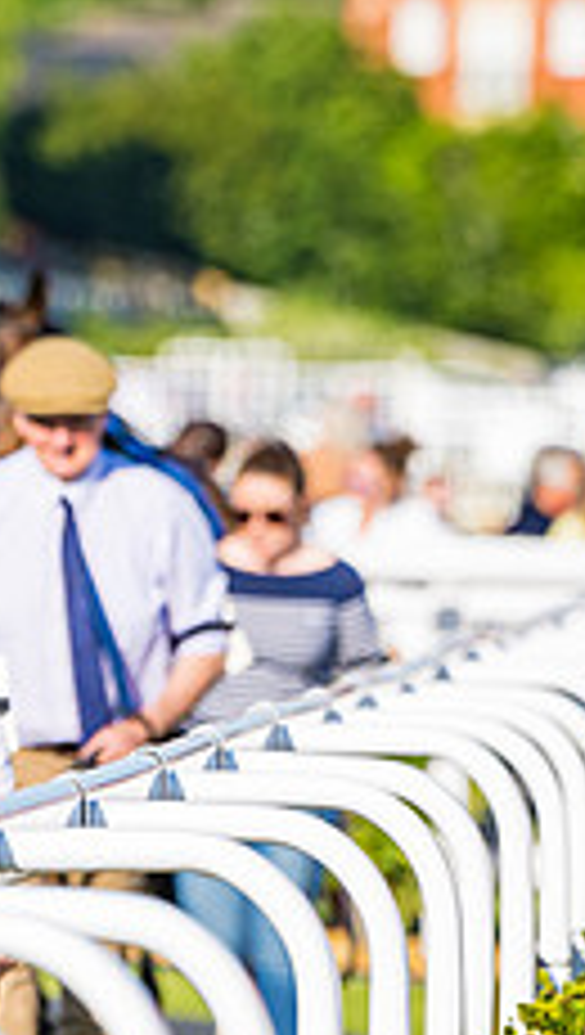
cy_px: 657
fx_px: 18876
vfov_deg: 3.1
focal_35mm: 687
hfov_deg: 1.8
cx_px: -695
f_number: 4
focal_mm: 190
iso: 200
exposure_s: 1/2000
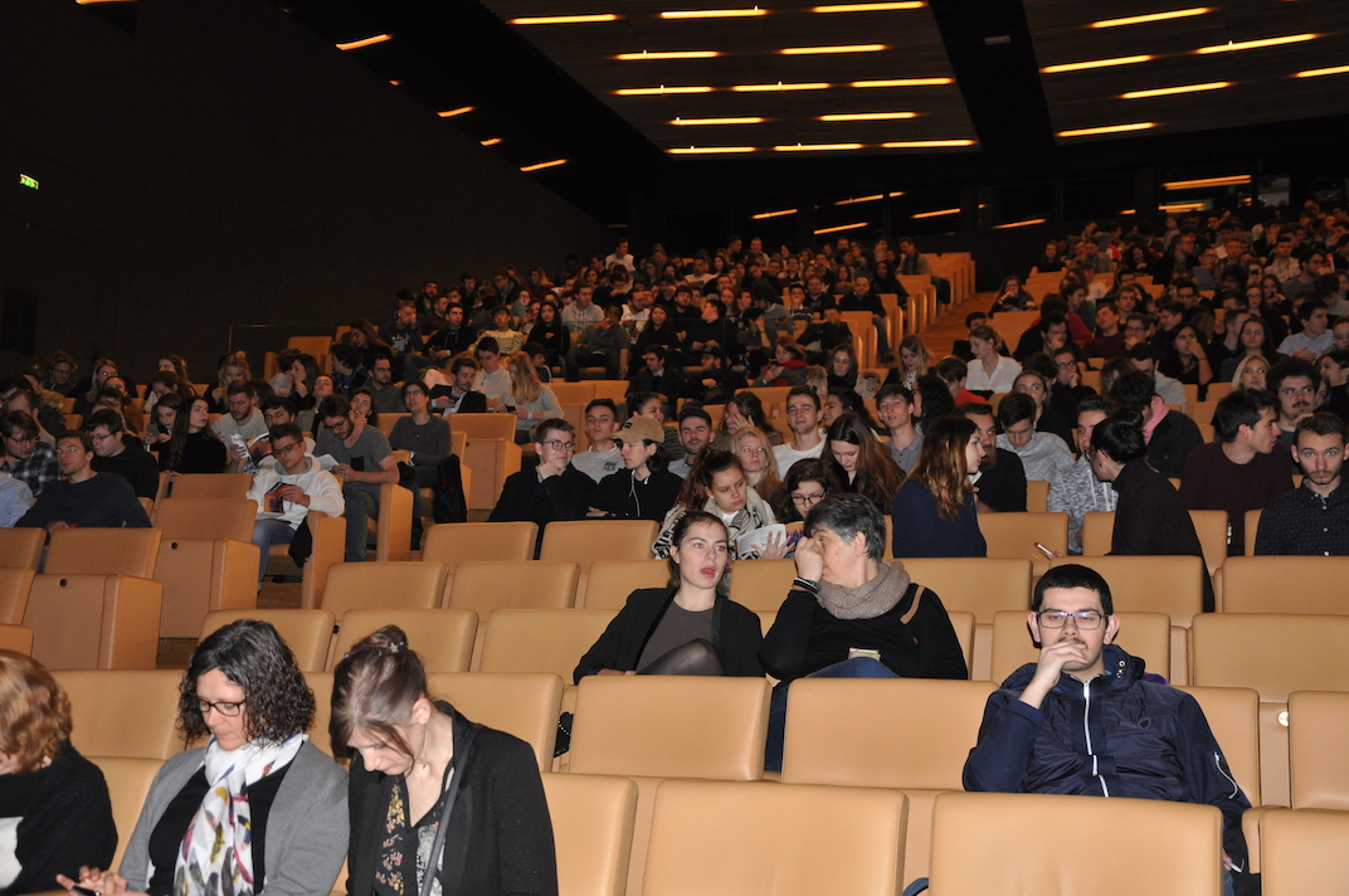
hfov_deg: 41.2
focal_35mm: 48
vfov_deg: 28.0
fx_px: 1796
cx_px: 674
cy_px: 448
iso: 800
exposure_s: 1/60
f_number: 4.2
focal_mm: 32
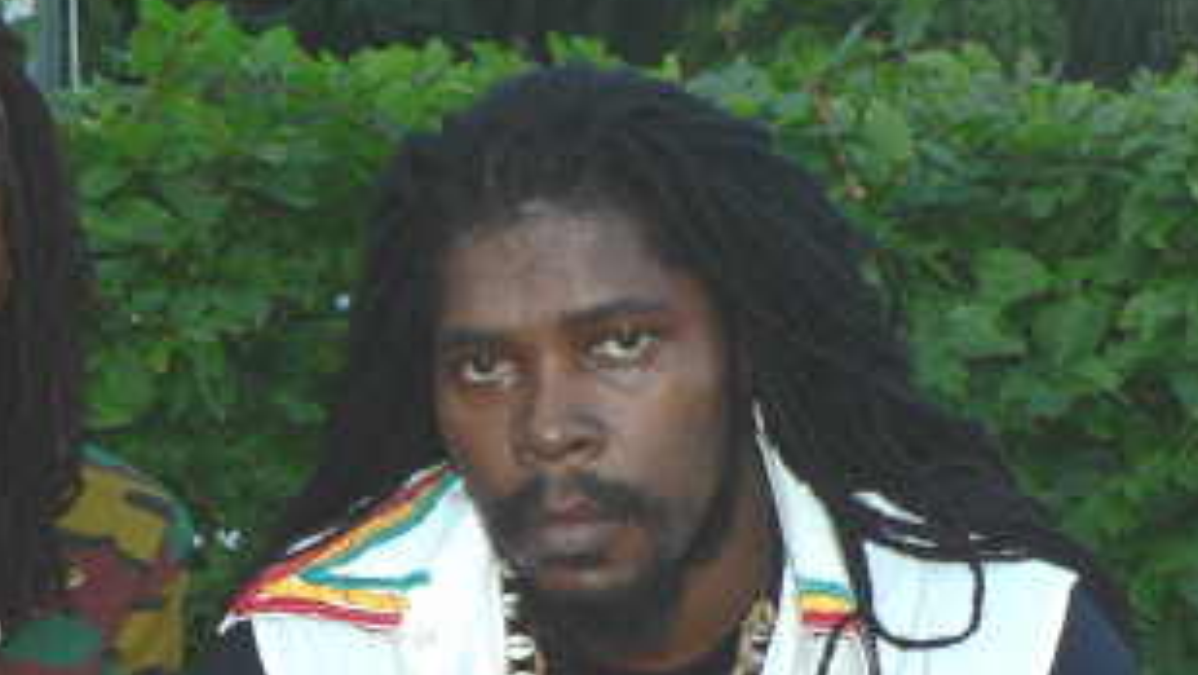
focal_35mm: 74
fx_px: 2351
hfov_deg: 28.3
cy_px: 749
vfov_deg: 15.9
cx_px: 333
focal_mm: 6
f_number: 2.8
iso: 100
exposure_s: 1/60
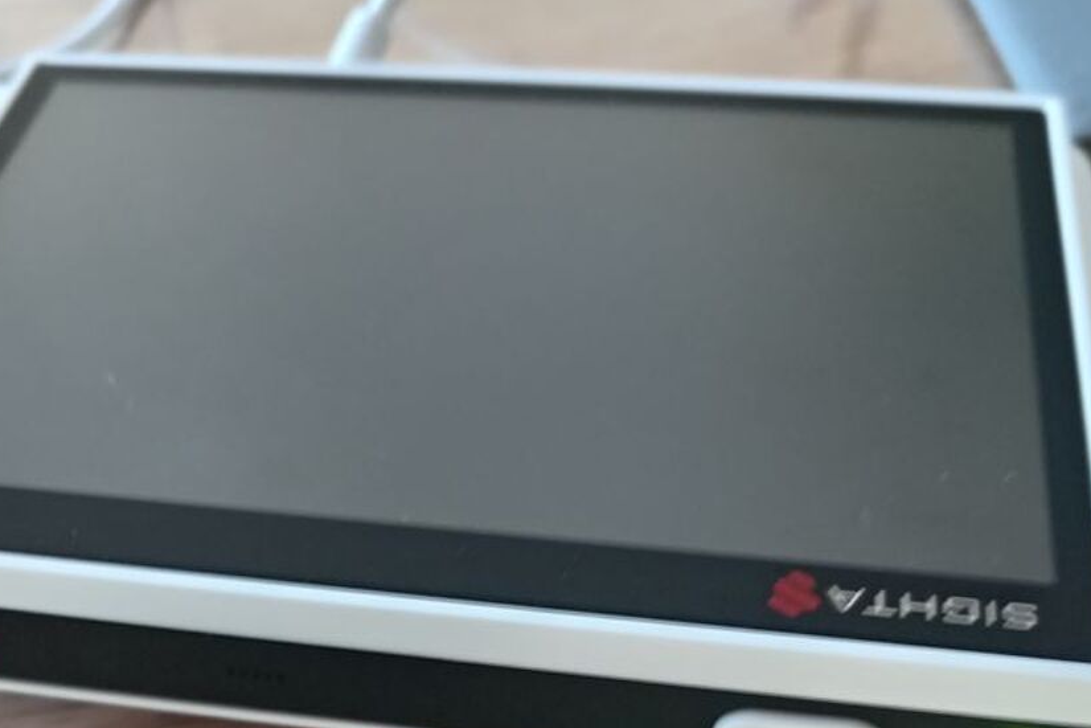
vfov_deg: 31.1
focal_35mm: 42
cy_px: 583
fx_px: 1273
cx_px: 473
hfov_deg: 46.3
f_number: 1.8
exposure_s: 1/16.7
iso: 975
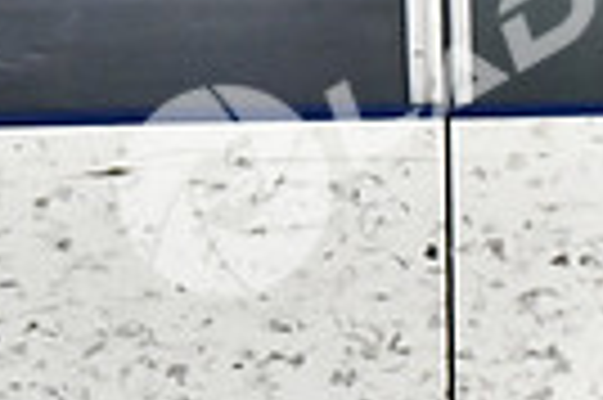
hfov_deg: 2.1
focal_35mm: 973
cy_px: 425
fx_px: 16278
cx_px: 1161
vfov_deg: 1.4
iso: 6400
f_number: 2.8
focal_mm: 150
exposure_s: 1/1600
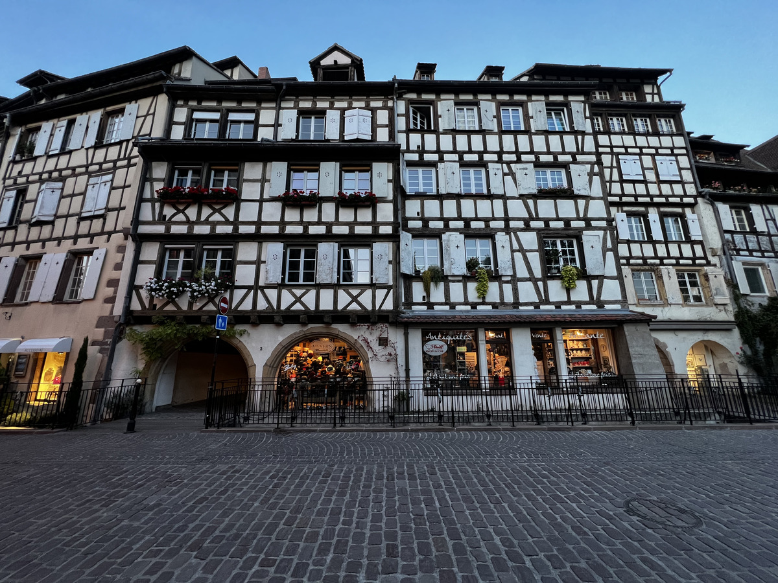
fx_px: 292
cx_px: 389
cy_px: 292
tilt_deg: +12.9
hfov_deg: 106.2
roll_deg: +0.7
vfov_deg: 89.9
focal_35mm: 13
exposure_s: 1/50
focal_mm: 1.57
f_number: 1.8
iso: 200
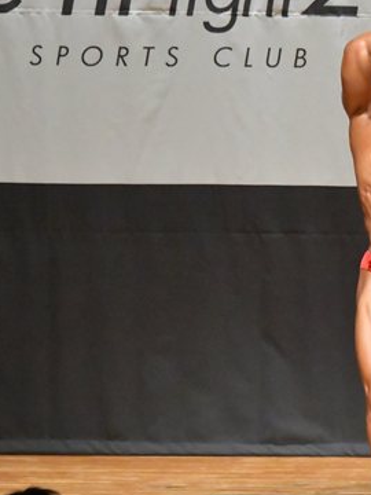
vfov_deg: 3.8
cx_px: 369
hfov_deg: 2.8
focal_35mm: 527
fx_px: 7531
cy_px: 286
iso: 16000
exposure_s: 1/400
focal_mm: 170
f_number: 5.6
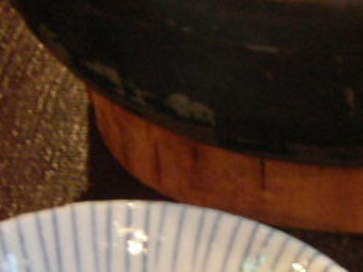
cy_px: 184
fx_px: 1625
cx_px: 431
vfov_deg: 9.6
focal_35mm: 155
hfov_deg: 12.5
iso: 200
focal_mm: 6.3
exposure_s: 1/5.3
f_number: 3.2
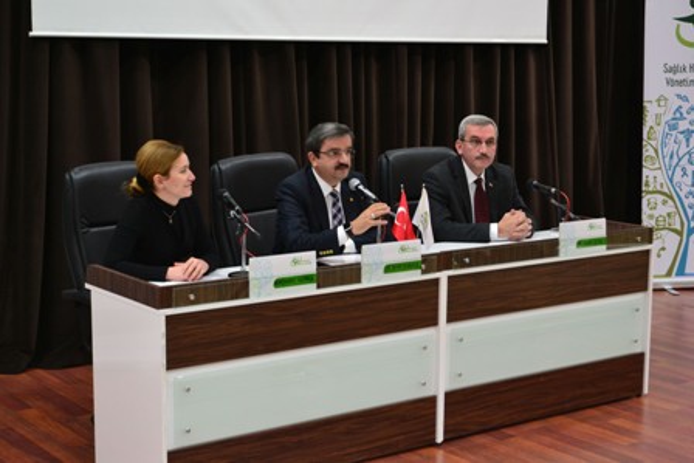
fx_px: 1215
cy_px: 232
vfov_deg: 21.6
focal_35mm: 63
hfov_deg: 31.9
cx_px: 347
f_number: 5.3
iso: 800
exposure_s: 1/5
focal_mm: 42
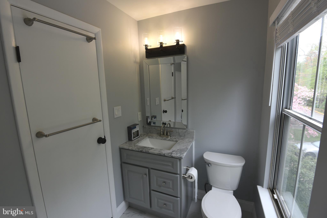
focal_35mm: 16
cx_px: 164
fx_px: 145
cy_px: 109
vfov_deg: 73.8
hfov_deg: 96.7
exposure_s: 1/160
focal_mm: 16
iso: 400
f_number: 6.3
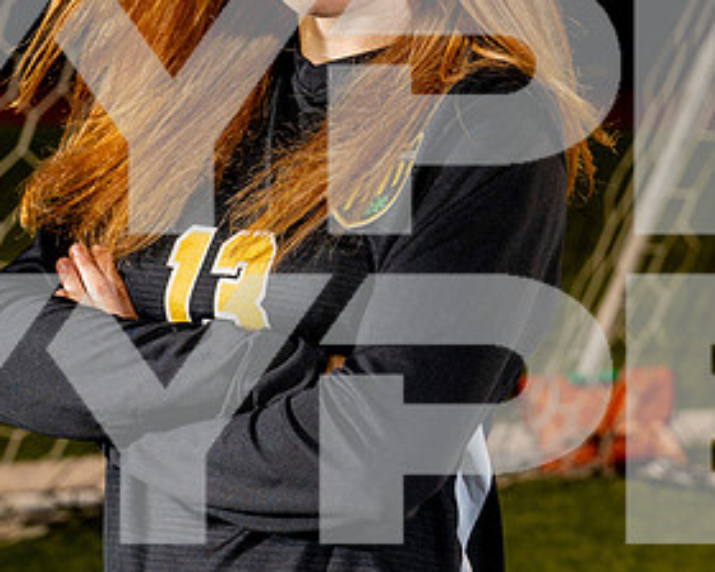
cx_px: 278
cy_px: 101
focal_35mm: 136
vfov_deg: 11.3
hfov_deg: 14.2
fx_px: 2878
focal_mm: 70
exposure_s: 1/250
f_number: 5.6
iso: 800
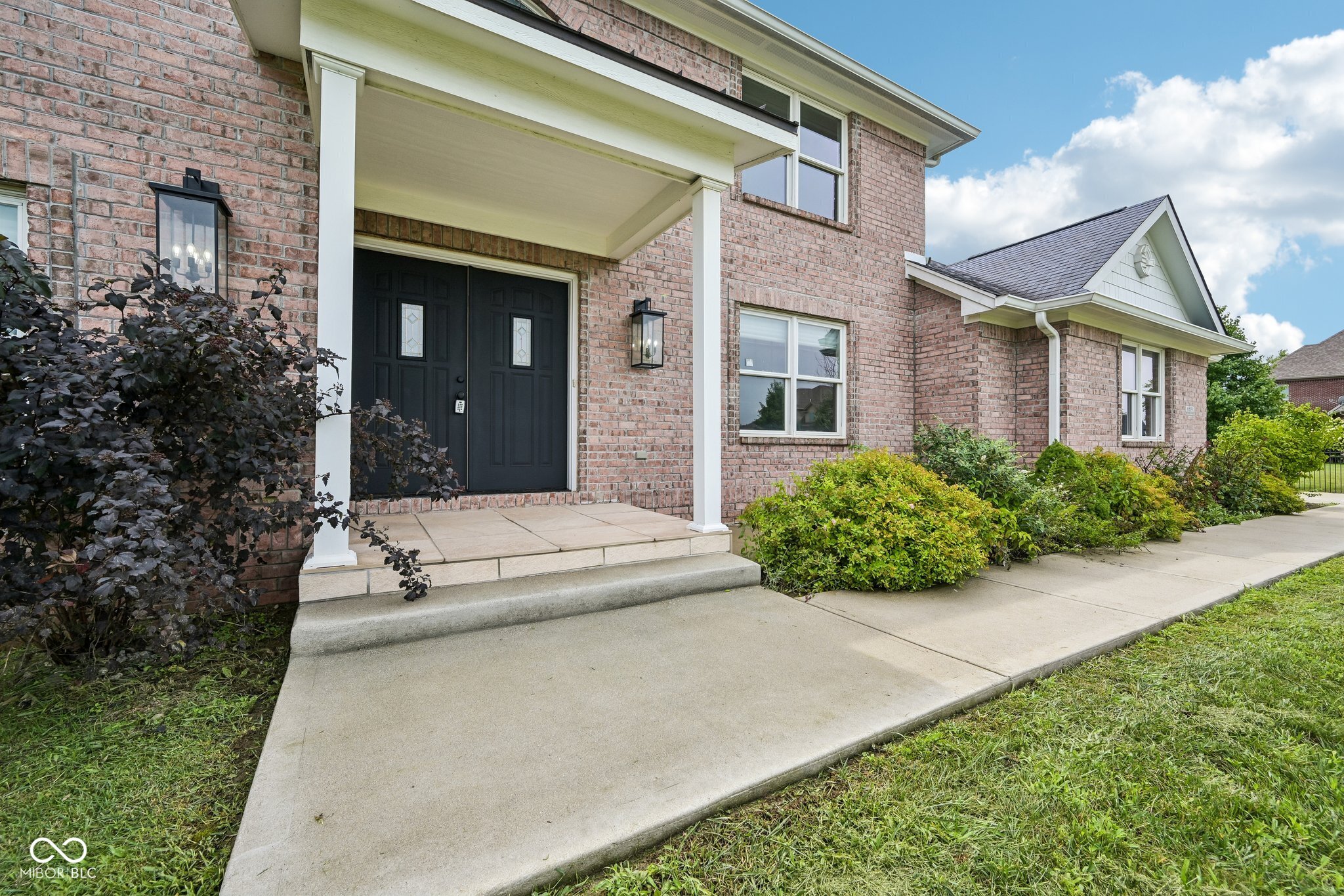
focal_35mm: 14
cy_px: 448
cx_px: 672
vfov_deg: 81.2
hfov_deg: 104.3
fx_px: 523
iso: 100
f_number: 8
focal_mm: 14
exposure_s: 1/200
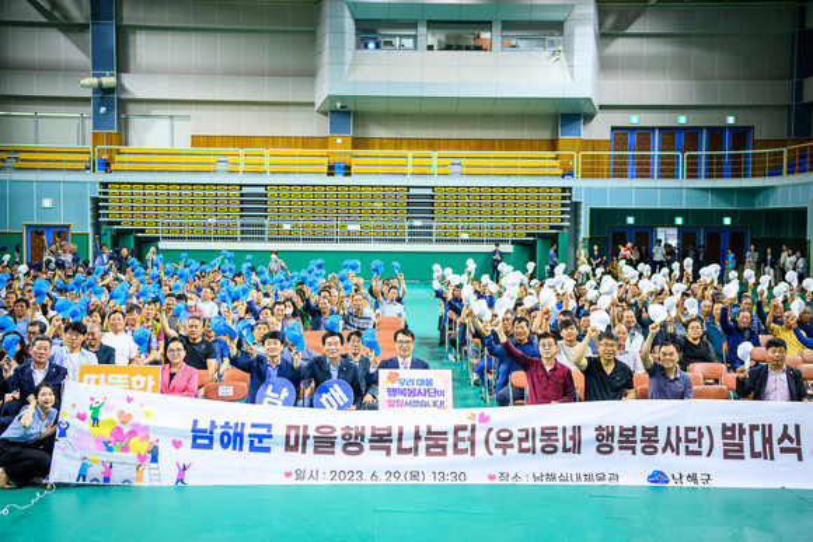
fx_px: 1175
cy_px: 271
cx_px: 406
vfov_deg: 26.0
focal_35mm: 52
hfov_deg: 38.2
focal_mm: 52
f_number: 5
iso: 1600
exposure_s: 1/200
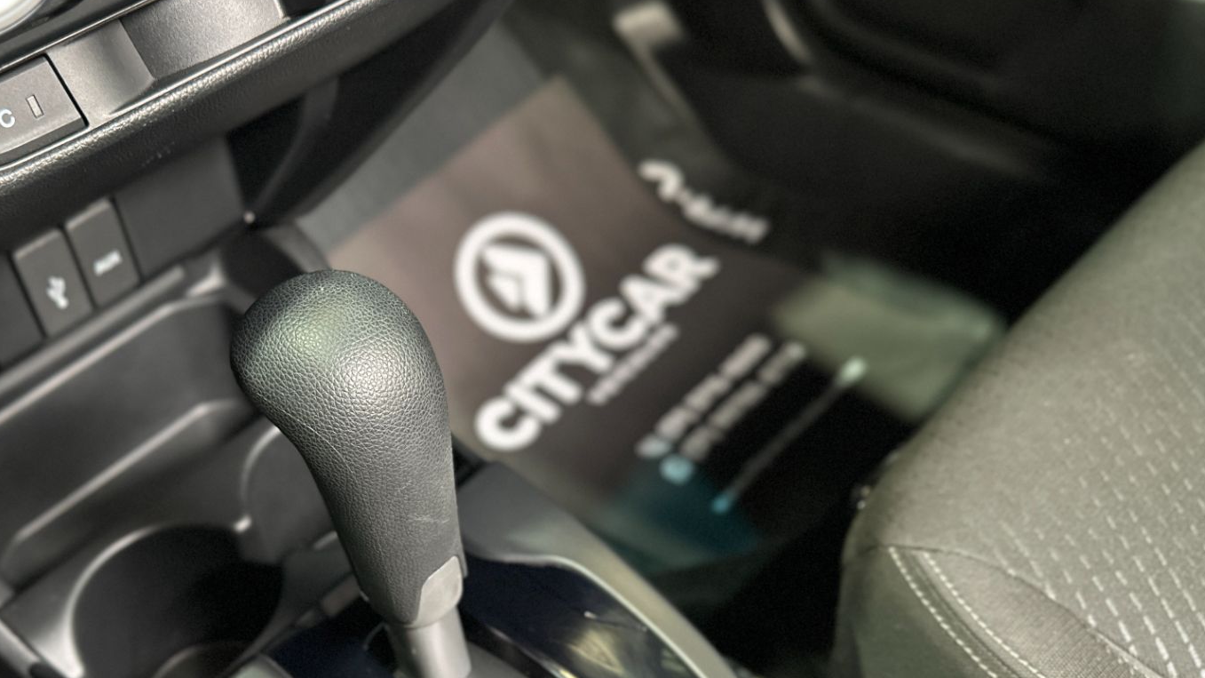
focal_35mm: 37
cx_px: 387
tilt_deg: -50.2
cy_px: 500
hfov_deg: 52.8
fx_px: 1182
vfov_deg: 31.5
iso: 640
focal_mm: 6.86
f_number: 1.78
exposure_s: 1/40
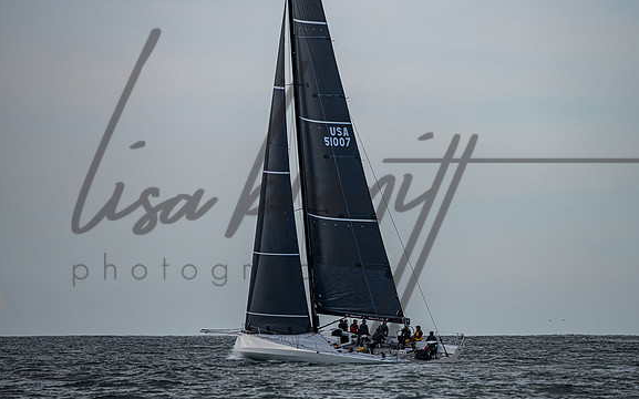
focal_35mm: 420
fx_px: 7311
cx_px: 373
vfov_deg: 3.1
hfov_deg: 5.0
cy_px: 121
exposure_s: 1/2000
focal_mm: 300
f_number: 5.6
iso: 400
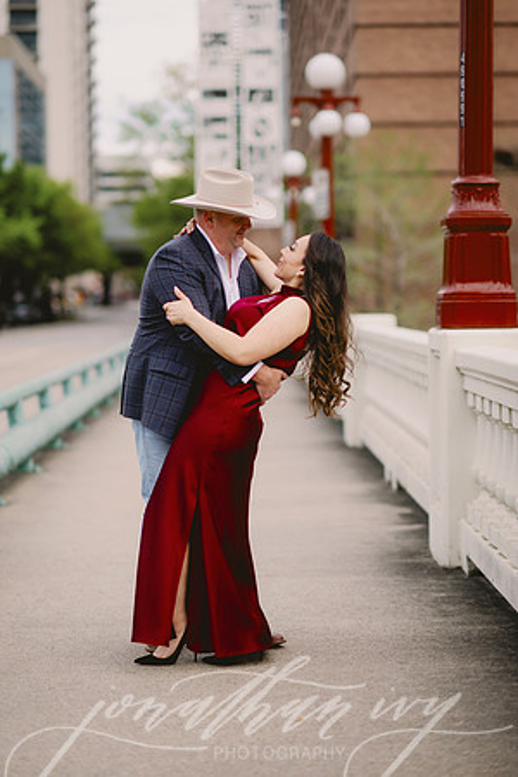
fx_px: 1834
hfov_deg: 16.1
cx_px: 259
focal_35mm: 85
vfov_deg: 23.9
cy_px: 388
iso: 200
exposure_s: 1/3200
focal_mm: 85
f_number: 2
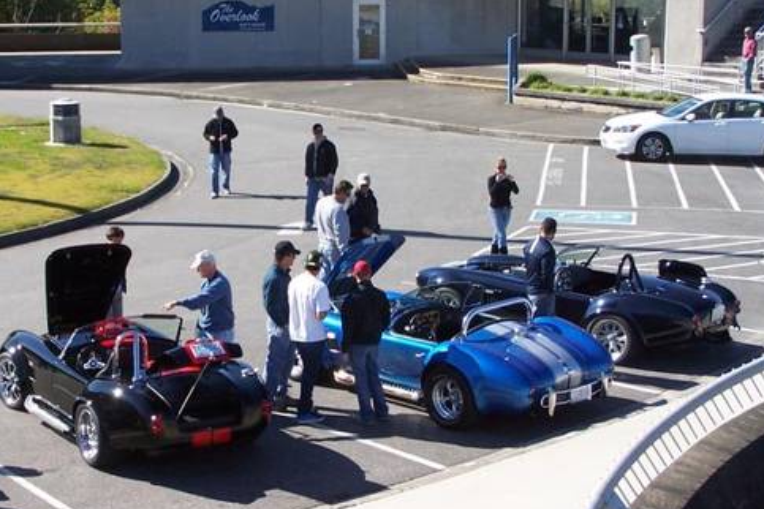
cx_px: 274
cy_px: 260
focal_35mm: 89
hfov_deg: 22.8
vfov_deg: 15.4
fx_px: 1889
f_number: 3.2
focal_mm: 9.8
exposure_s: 1/500
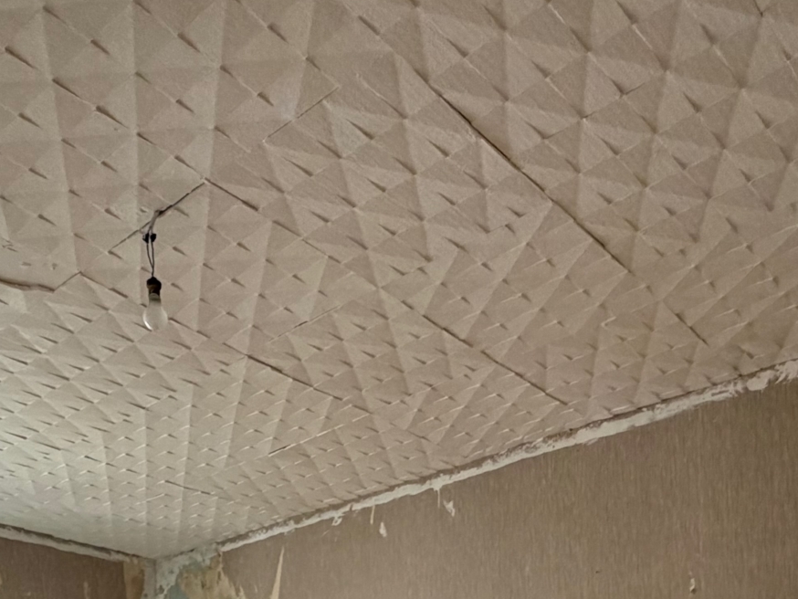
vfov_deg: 28.2
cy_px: 801
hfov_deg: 45.7
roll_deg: +1.3
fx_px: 945
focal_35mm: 41
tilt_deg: +2.1
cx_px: 444
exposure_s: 1/121
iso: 200
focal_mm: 2.22
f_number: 2.2
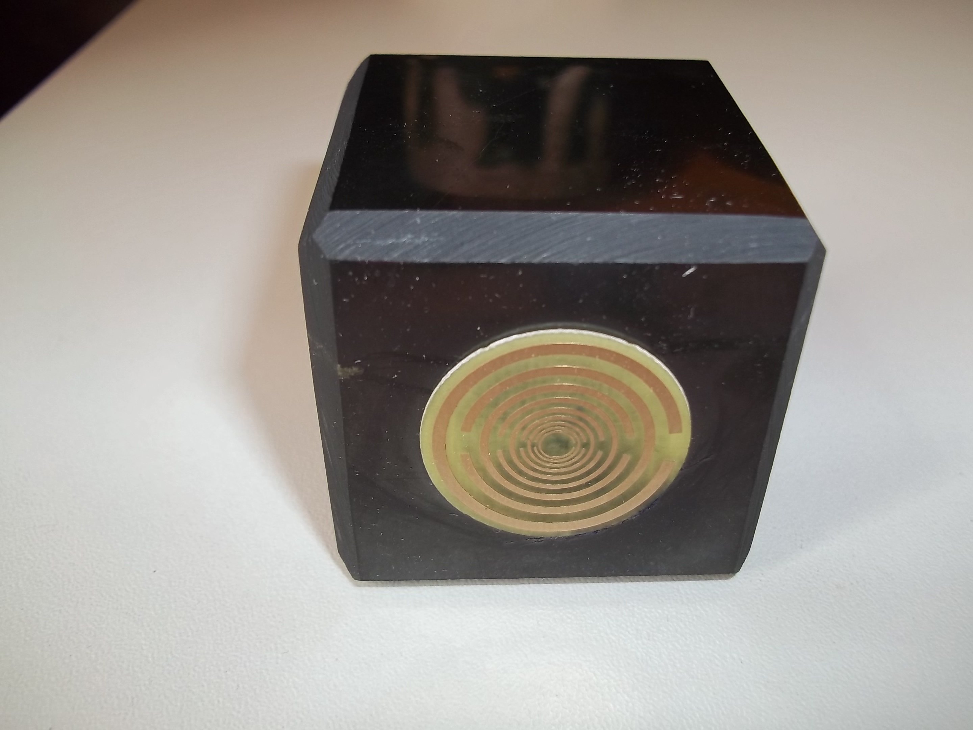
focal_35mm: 32
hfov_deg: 56.8
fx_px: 899
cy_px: 365
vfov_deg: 44.2
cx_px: 486
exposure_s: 1/30
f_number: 2.9
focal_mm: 5.7
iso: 80
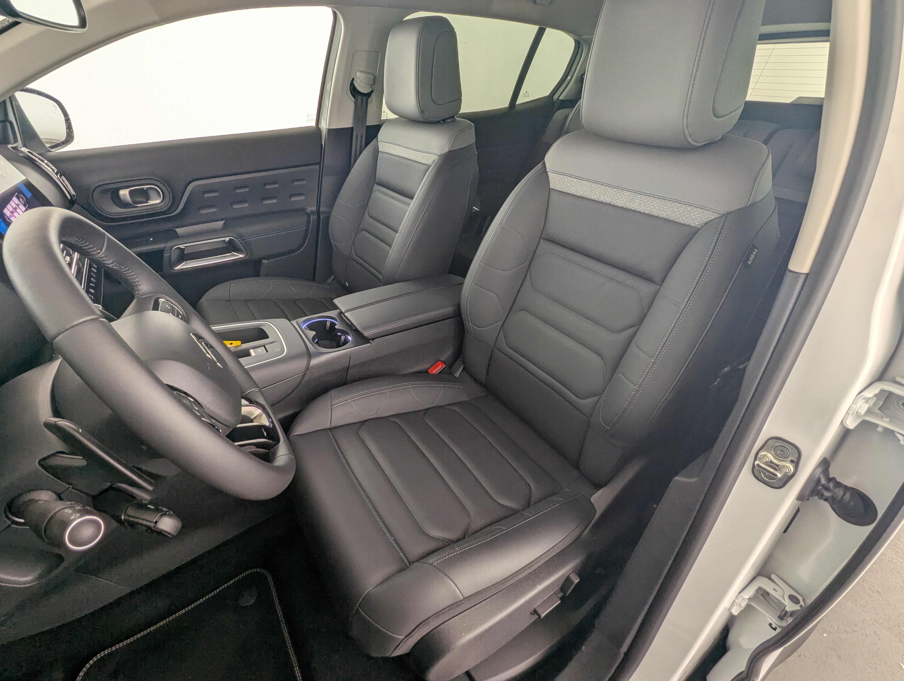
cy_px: 340
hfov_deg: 94.4
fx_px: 418
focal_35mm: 16
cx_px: 452
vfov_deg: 78.2
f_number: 2.2
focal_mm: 2.35
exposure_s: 1/65.7
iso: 59
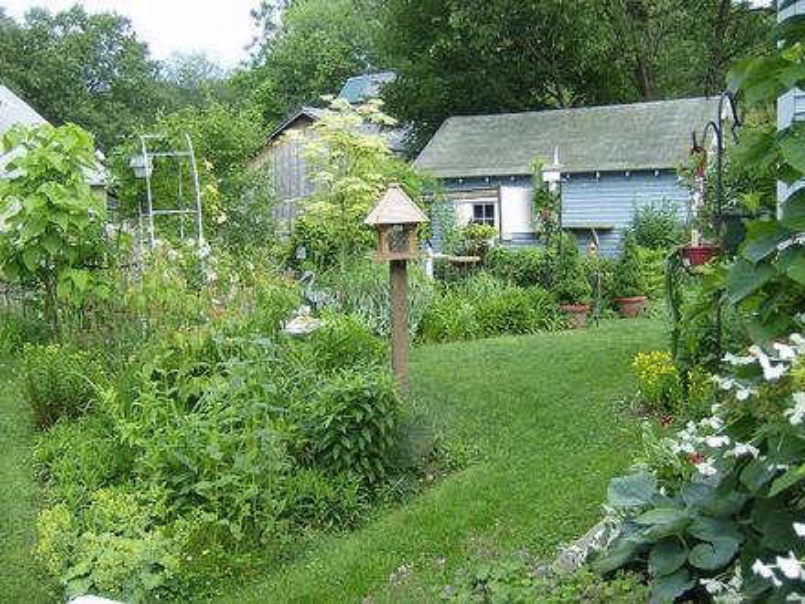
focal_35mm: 36
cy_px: 302
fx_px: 837
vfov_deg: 39.7
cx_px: 402
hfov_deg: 51.4
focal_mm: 6
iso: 100
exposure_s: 1/127
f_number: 2.8
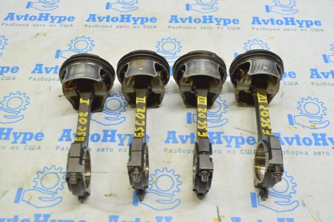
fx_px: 362
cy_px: 111
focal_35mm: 39
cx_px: 167
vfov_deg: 34.2
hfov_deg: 49.6
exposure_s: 1/20
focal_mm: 26
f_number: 5.6
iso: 400
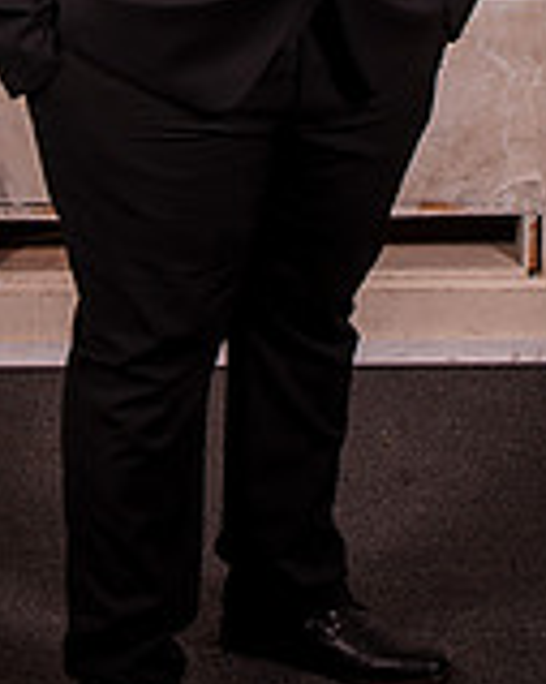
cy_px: -181
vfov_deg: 13.4
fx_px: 2810
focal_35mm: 139
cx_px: 221
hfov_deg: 11.1
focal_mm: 35
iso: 200
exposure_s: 1/125
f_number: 14
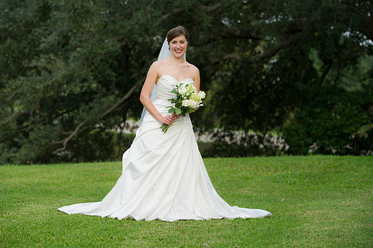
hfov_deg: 17.4
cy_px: 115
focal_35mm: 118
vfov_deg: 11.6
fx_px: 1221
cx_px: 179
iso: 320
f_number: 3.5
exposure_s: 1/640
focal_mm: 105
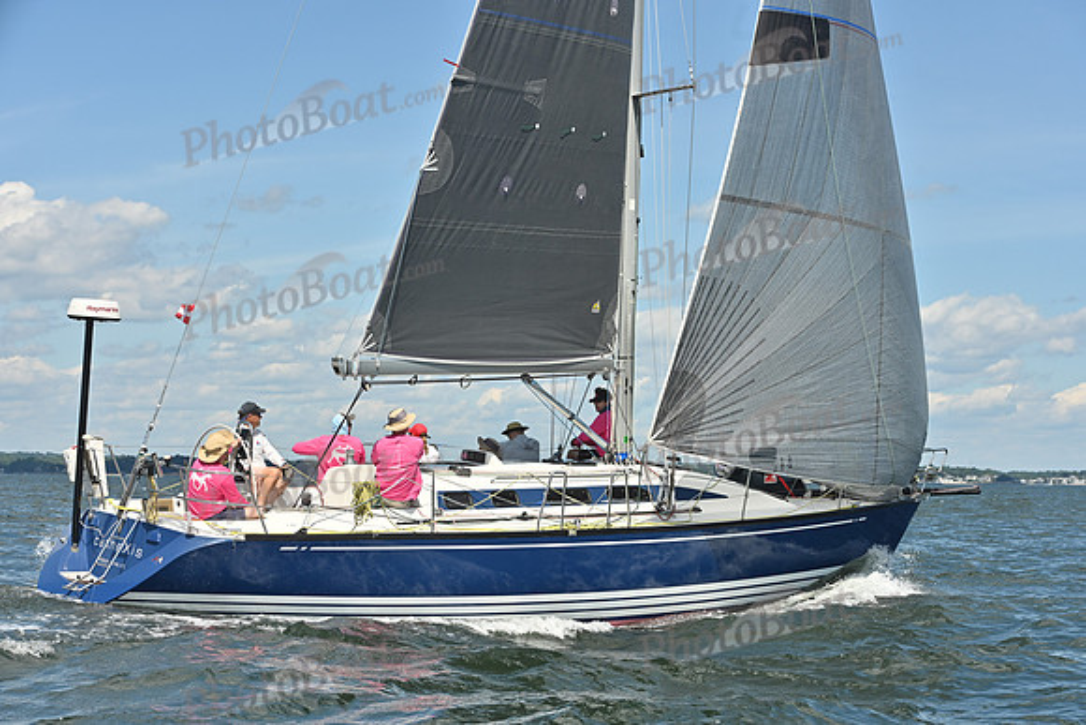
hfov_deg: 28.8
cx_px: 543
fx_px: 2112
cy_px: 362
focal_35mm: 70
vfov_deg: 19.5
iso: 250
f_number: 8
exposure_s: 1/1250
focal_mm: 70
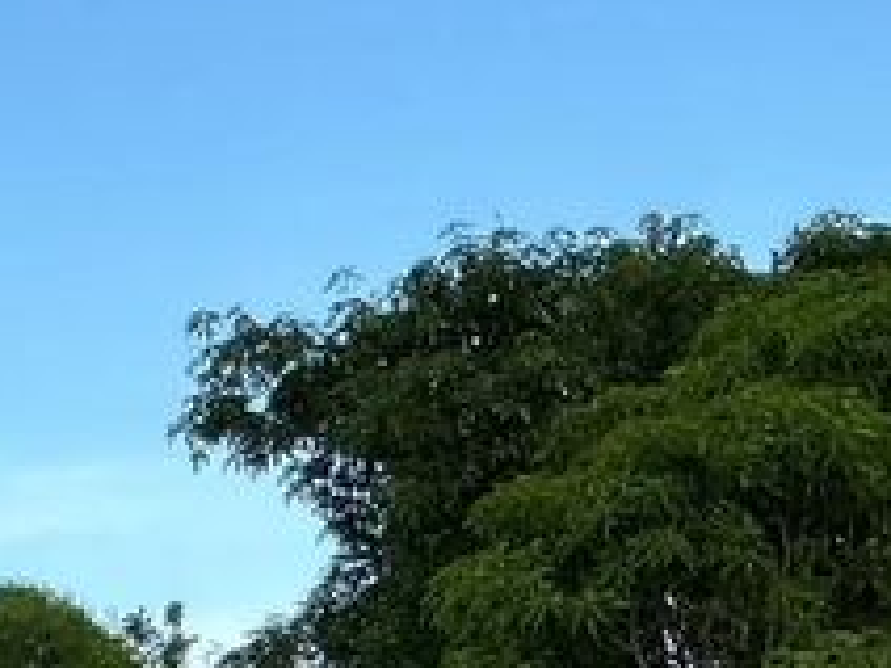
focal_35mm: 140
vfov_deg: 10.1
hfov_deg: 11.8
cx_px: -1152
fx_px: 3604
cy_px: 1105
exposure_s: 1/635
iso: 25
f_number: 1.8
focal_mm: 3
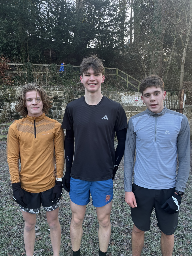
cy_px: 128
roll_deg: -1.0
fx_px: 192
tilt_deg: -7.5
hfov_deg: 53.1
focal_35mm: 26
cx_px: 96
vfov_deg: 67.3
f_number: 1.6
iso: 125
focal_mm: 5.96
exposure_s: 1/115
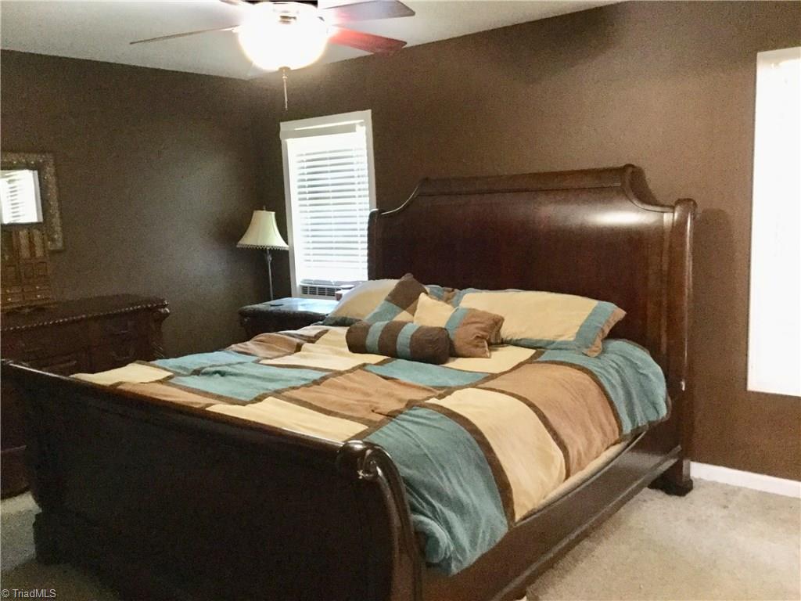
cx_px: 400
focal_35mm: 31
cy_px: 300
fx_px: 717
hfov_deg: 58.4
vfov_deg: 45.4
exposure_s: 1/15
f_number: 2.4
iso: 400
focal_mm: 3.3
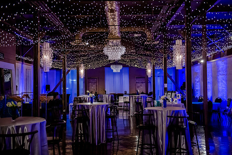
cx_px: 116
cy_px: 78
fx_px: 259
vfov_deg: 33.2
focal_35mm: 40
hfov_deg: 48.2
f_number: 2.8
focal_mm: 40
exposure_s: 1/160
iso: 3200
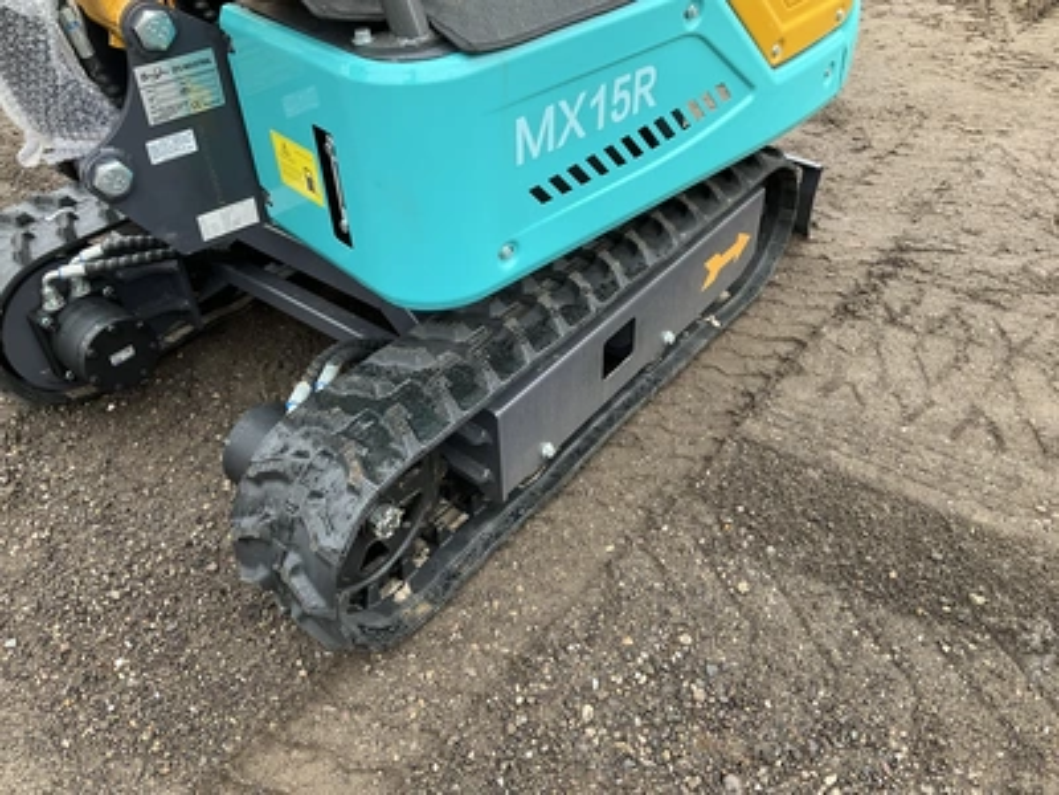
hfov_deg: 61.7
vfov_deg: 48.2
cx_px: 530
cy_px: 398
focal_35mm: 29
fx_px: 887
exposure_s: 1/122
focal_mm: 3
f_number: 1.8
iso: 32
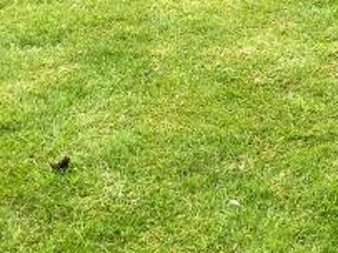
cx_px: 455
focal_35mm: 131
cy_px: -131
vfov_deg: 10.9
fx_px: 1278
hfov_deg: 14.4
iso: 32
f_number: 1.8
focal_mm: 4.25
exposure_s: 1/549
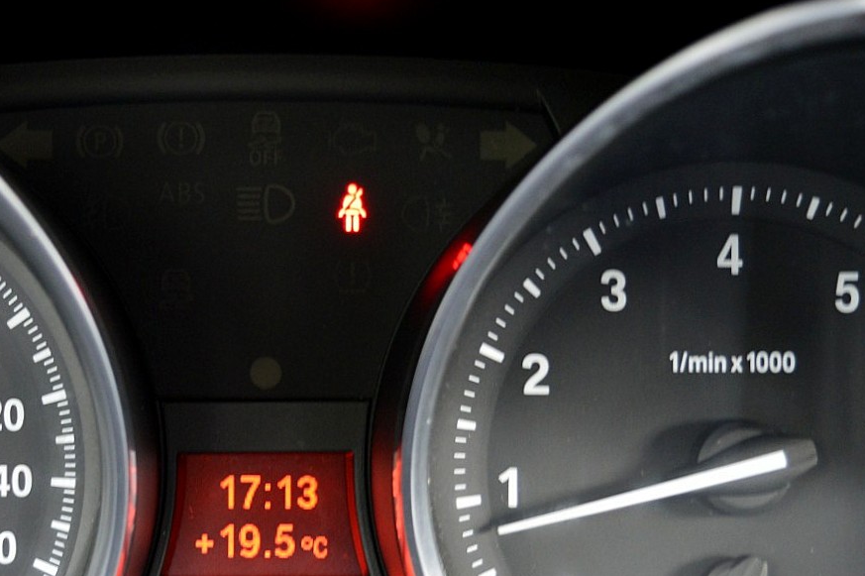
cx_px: 256
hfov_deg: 24.9
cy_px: 395
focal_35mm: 81
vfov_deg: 16.8
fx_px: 1943
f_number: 4.2
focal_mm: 29
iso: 800
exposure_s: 1/15
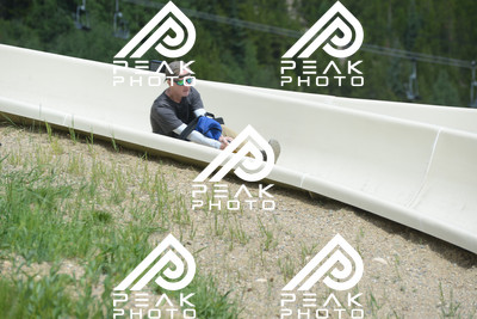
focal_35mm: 195
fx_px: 2585
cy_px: 160
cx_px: 238
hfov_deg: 10.5
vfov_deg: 7.0
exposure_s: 1/640
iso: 250
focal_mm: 195
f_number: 6.3
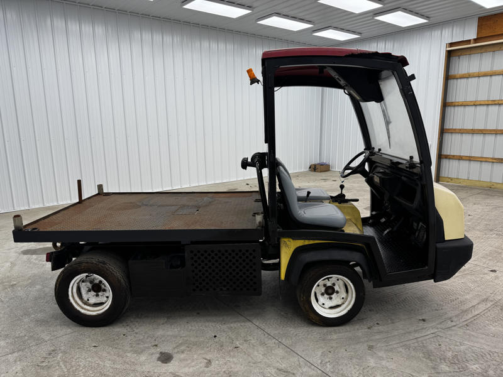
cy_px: 188
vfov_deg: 56.8
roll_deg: +0.3
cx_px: 252
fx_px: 349
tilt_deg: -11.8
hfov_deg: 71.6
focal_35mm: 24
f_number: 1.78
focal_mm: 6.76
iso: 80
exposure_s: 1/120
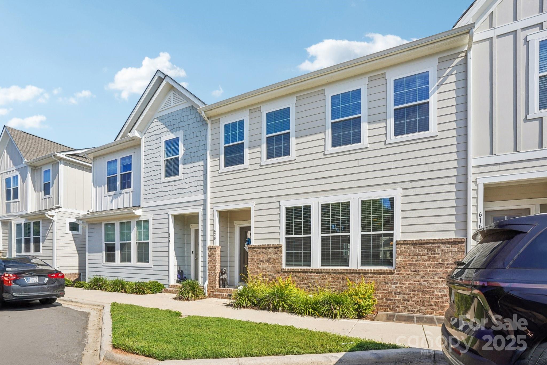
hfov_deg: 90.0
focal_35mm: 18
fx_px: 273
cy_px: 182
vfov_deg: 67.4
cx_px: 274
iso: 400
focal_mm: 18
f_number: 7.1
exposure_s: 1/1250
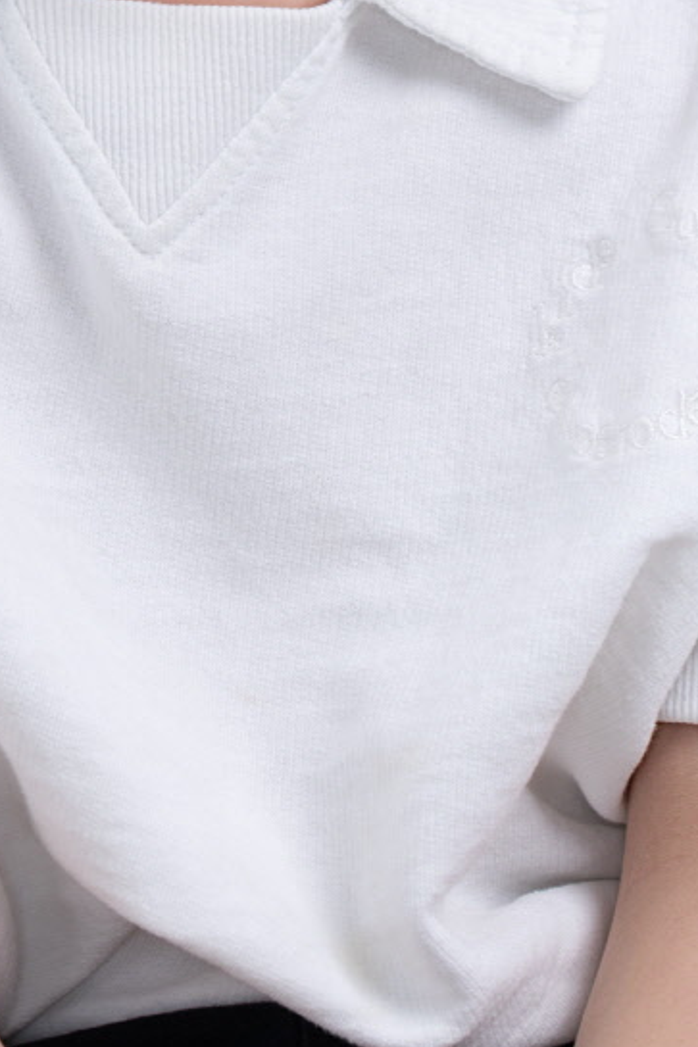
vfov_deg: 7.1
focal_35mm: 289
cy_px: -209
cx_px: 165
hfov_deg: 4.8
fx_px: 8410
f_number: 5
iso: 200
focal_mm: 105
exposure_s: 1/125
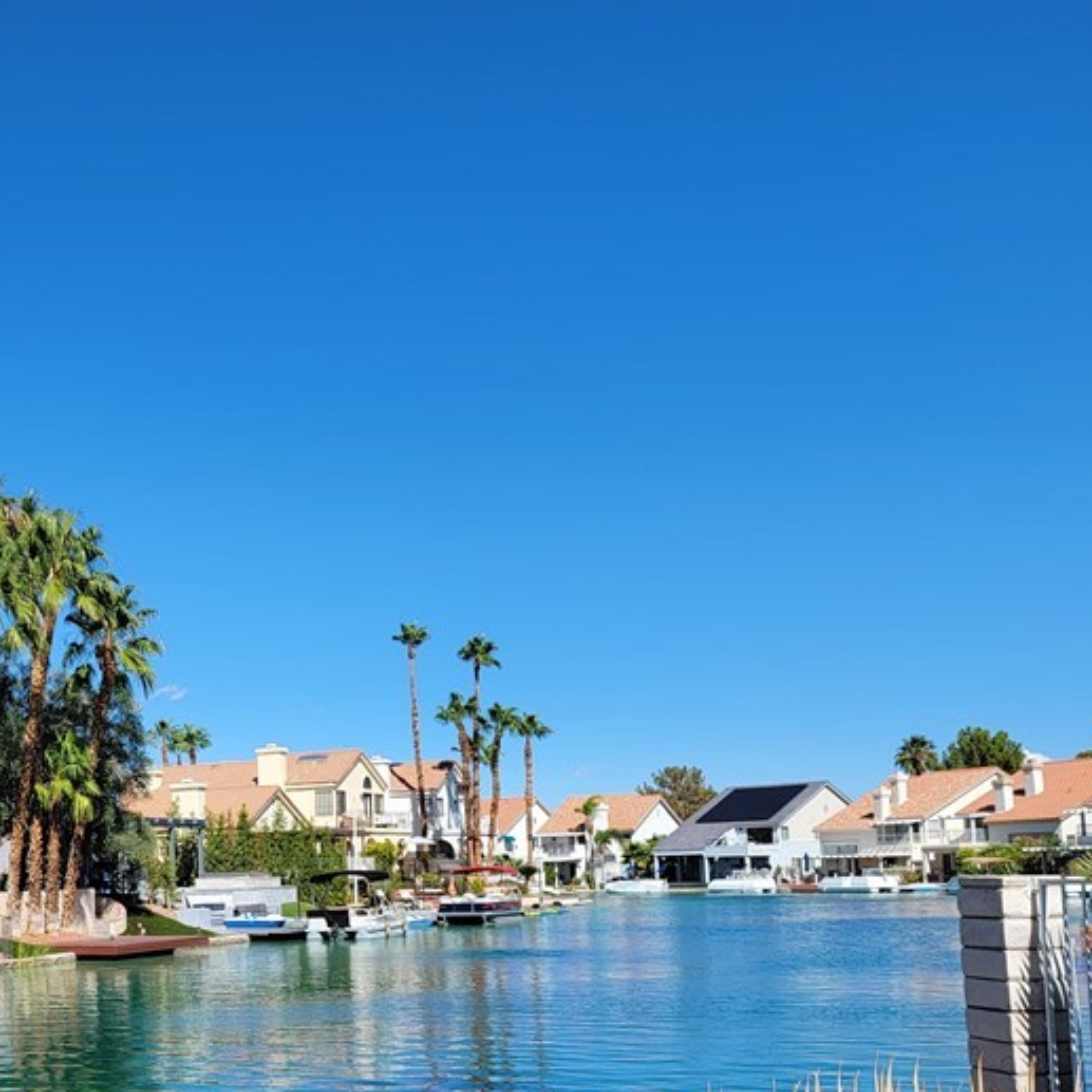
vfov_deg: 39.3
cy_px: 777
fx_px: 1499
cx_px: 74
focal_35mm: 42
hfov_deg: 37.0
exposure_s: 1/1123
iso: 16
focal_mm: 6.7
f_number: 1.8
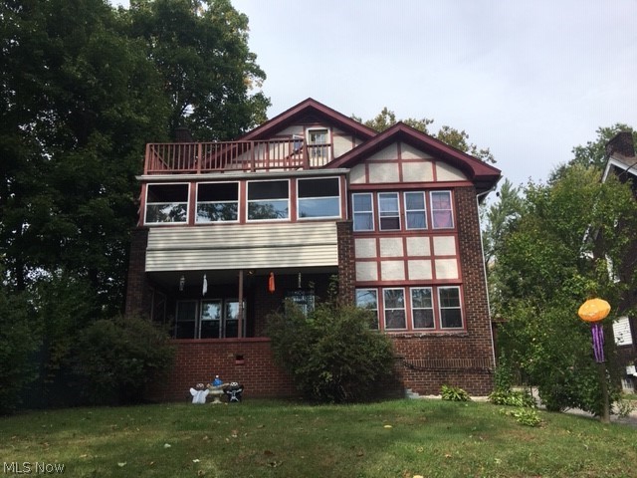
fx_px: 534
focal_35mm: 29
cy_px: 239
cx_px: 318
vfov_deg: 48.2
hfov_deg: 61.7
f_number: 2.2
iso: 25
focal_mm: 4.15
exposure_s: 1/1603
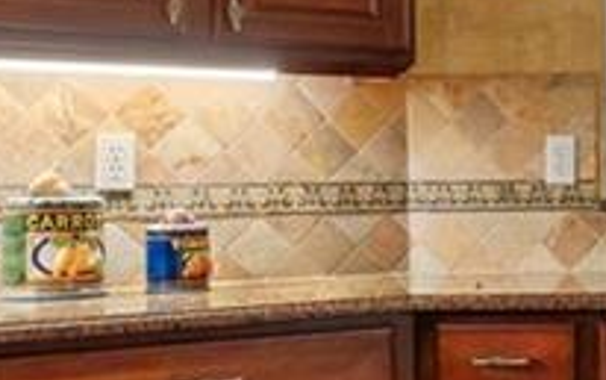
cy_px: 168
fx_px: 1338
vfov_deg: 16.1
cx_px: 924
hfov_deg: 21.3
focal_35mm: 81
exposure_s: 1/25
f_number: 9
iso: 100
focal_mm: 16
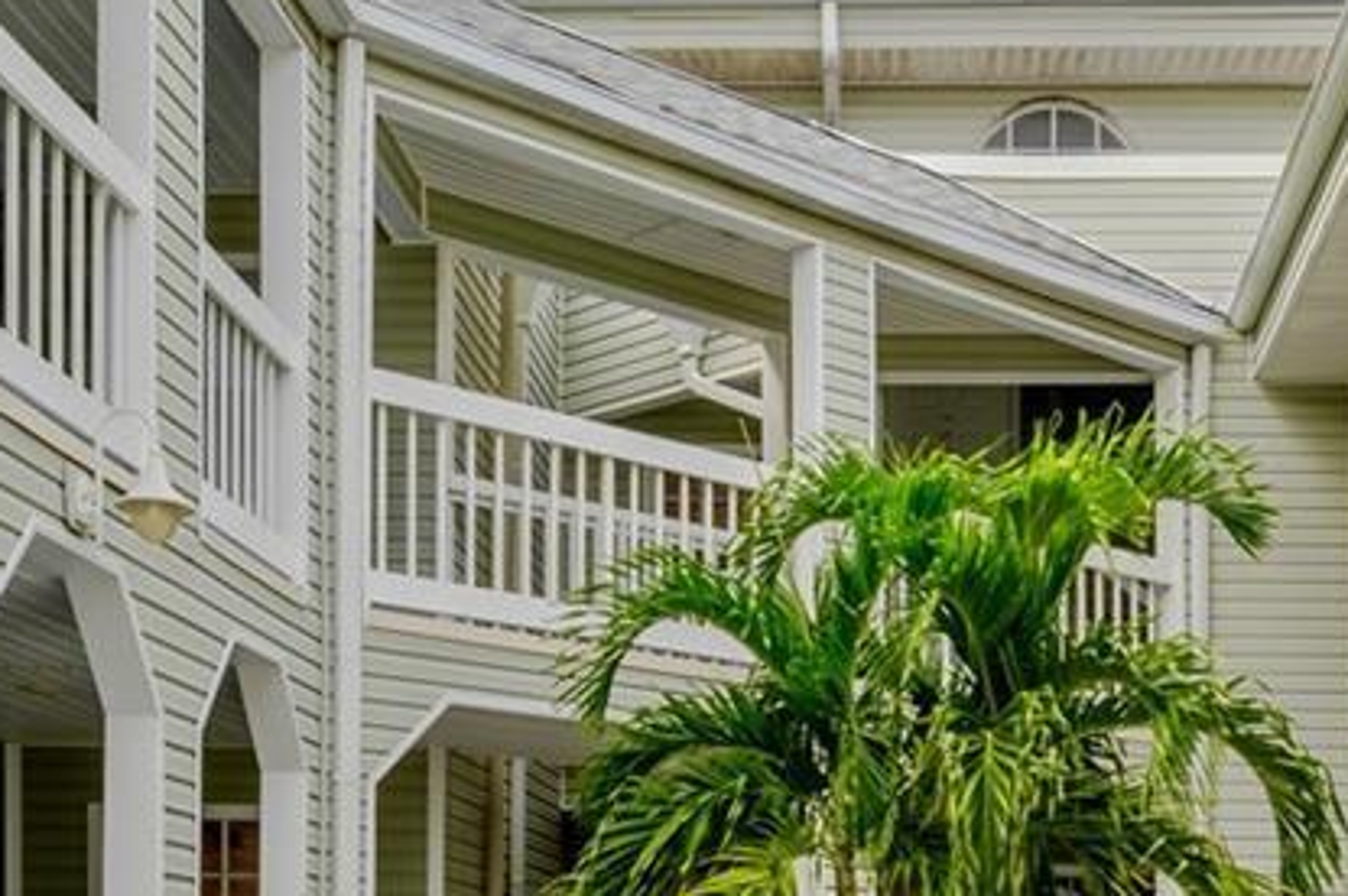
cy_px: 864
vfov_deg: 24.1
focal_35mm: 54
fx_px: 2020
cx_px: 867
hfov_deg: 36.6
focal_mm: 14
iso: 100
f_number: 10
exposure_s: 1/2000
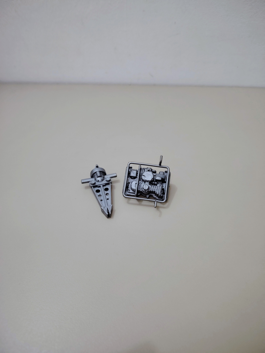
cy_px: 176
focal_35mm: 24
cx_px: 132
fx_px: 245
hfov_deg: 56.8
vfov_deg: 71.6
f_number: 1.75
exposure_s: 1/50
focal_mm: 5.25
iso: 1250
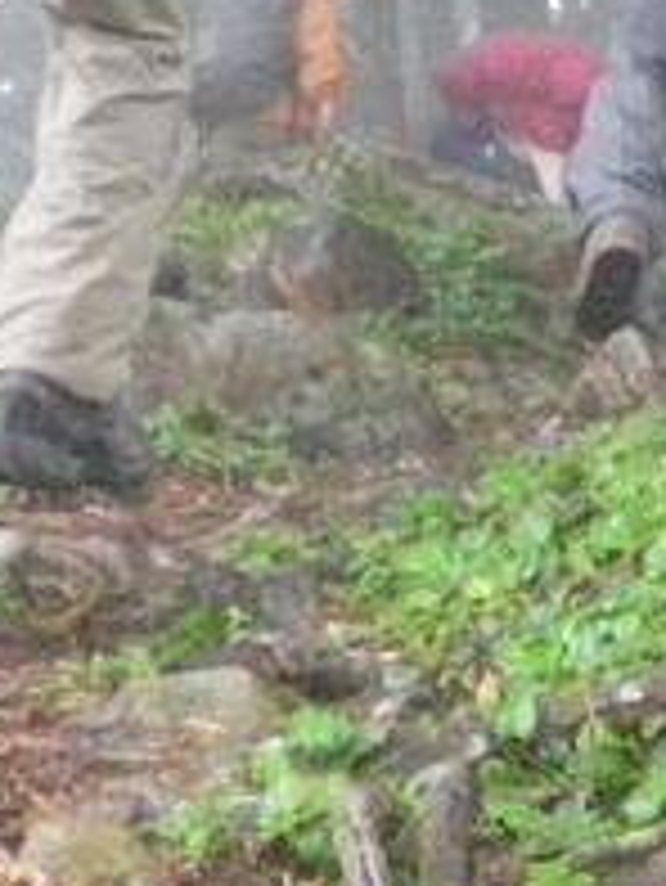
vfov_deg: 13.8
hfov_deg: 9.7
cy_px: 787
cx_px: 1336
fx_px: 3639
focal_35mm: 142
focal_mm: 6.2
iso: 640
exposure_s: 1/60
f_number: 3.8
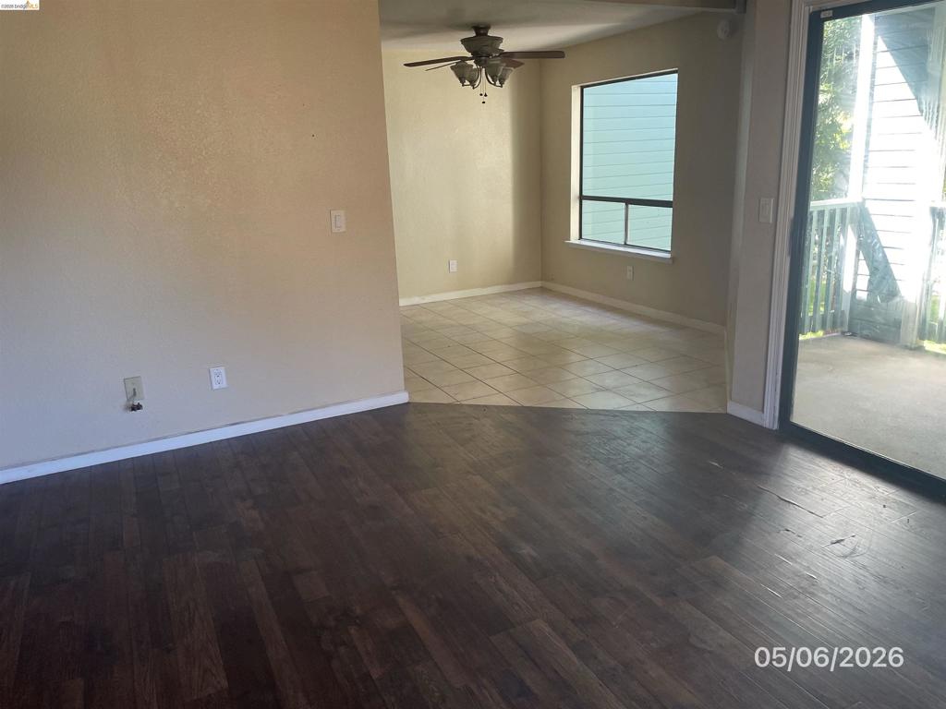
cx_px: 473
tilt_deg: -15.5
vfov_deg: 53.1
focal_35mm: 26
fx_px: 711
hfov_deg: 67.3
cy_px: 354
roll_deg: +2.0
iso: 125
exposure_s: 1/121
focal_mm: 4.2
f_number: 1.6
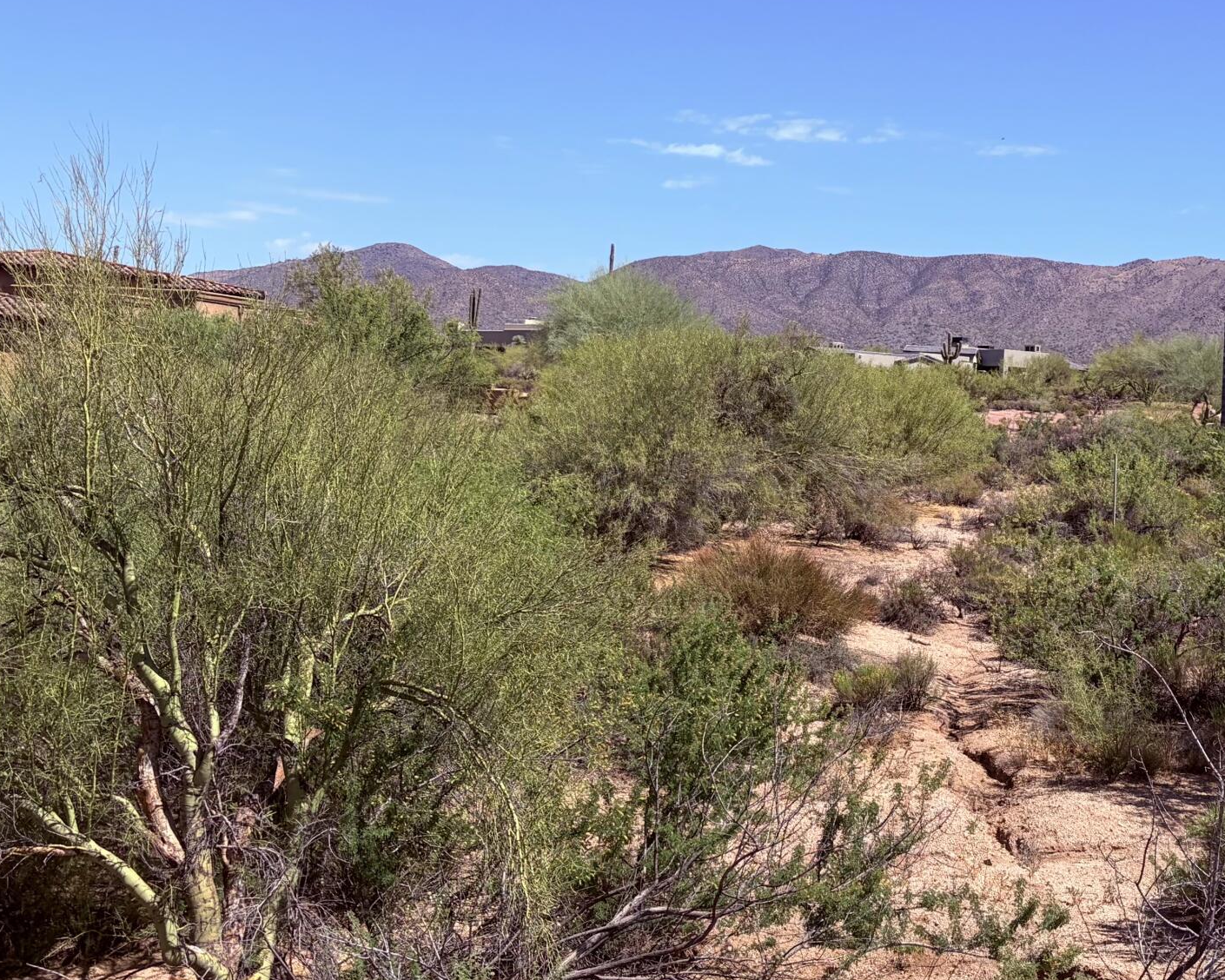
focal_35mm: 54
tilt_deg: +4.9
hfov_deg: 33.8
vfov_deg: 27.9
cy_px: 298
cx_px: 975
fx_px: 1958
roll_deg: -2.5
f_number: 1.6
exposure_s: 1/3448
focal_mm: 5.96
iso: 50
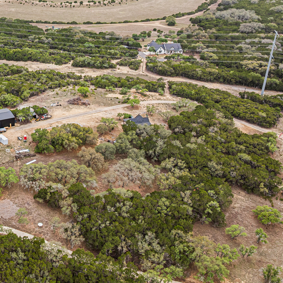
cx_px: 11
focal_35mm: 51
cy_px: 103
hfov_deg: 31.3
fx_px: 472
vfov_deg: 33.2
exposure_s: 1/500
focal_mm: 12.29
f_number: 2.8
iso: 160
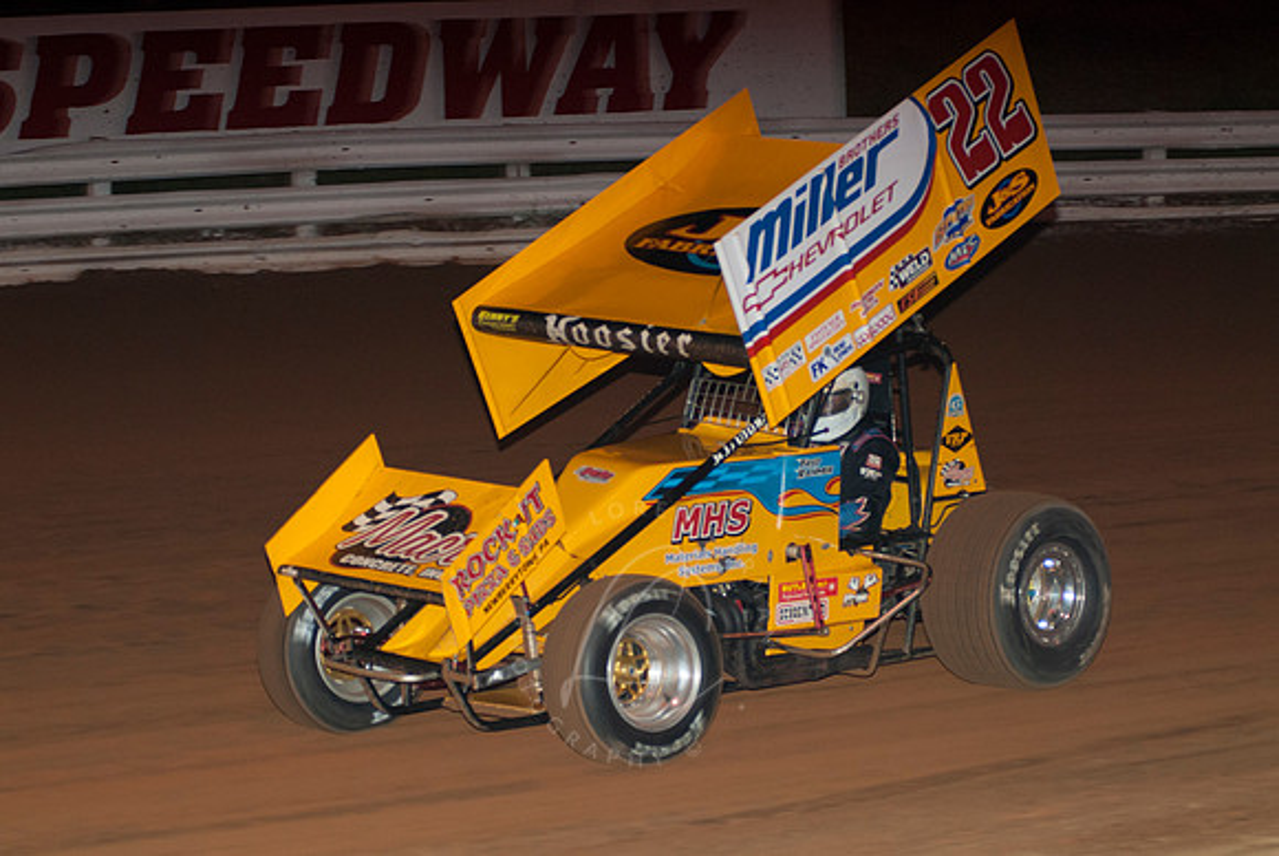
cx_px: 640
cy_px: 428
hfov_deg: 17.0
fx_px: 4268
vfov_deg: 11.4
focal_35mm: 120
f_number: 3.2
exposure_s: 1/400
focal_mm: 80
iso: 250
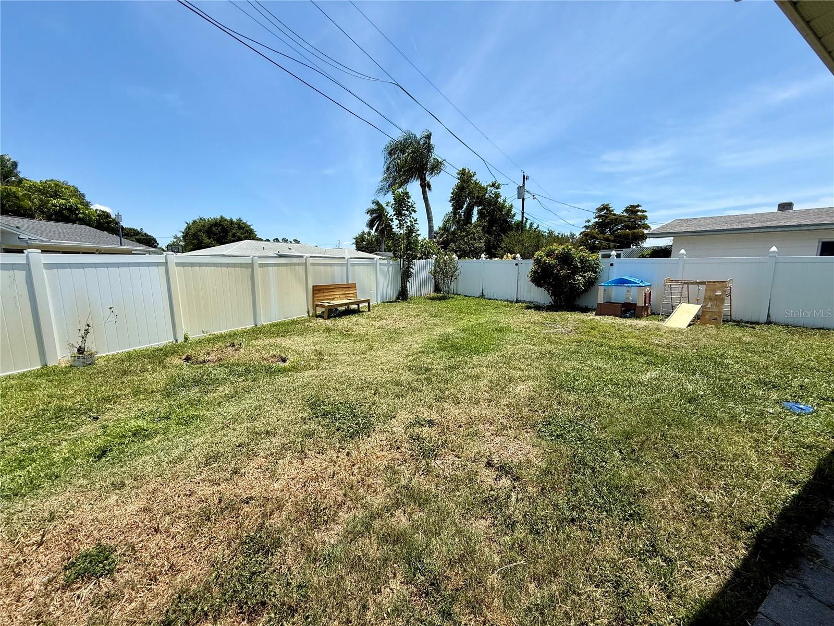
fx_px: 337
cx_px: 417
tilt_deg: -7.4
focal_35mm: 14
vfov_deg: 85.7
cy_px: 313
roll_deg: -0.5
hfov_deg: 102.1
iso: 50
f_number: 2.2
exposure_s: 1/2024
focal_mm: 2.22
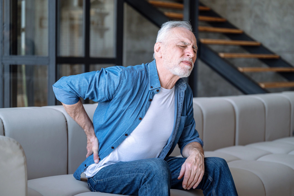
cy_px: 98
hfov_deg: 28.9
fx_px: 571
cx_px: 147
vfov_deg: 19.4
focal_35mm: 70
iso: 320
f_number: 2.8
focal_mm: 70
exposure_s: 1/200
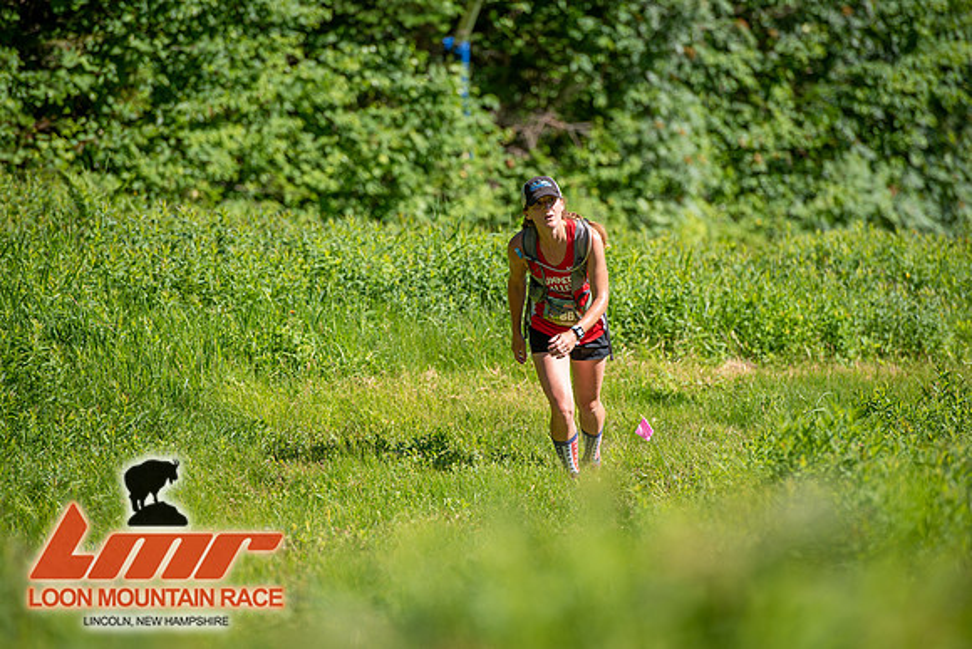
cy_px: 324
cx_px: 486
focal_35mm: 200
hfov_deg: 10.3
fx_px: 5401
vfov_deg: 6.9
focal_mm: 200
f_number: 3.5
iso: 100
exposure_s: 1/800
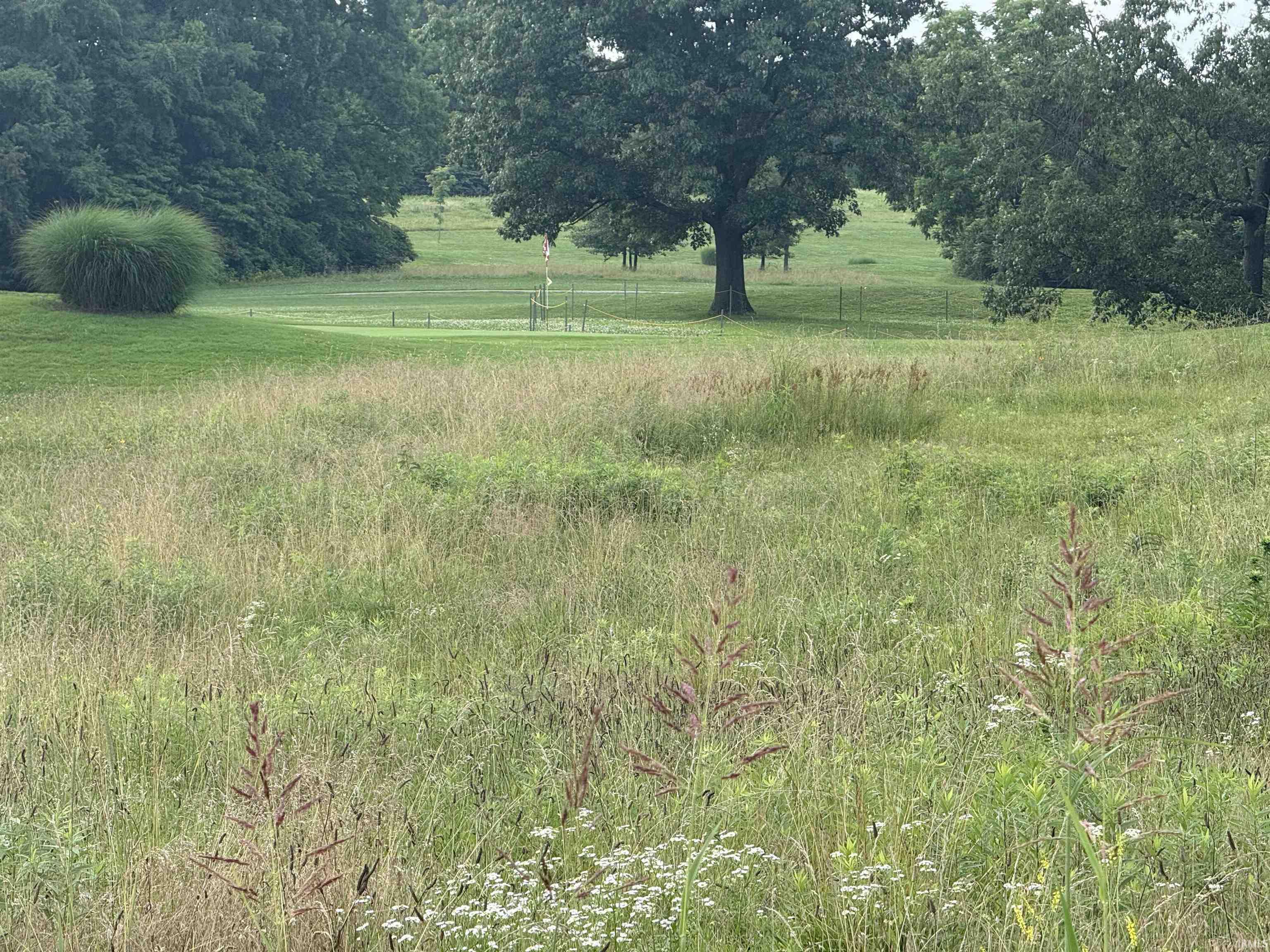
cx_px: 635
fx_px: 4403
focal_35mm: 120
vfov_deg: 12.3
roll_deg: -1.7
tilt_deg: -3.3
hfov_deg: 16.4
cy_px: 476
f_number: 2.8
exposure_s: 1/546
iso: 64
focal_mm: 15.66
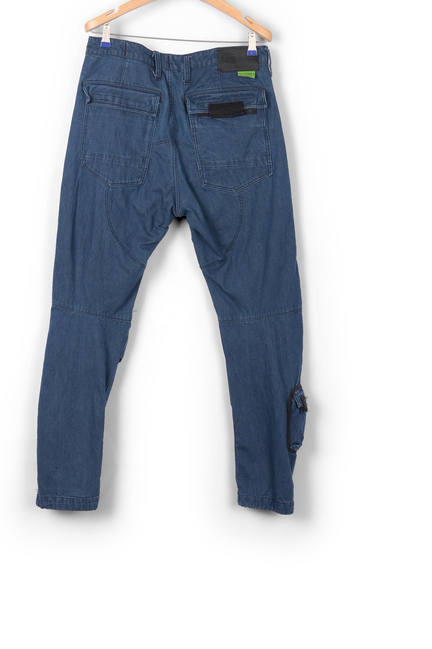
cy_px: 289
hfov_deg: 23.0
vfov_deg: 33.9
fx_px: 1062
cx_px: 181
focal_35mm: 59
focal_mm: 38
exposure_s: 1/200
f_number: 11
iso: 100
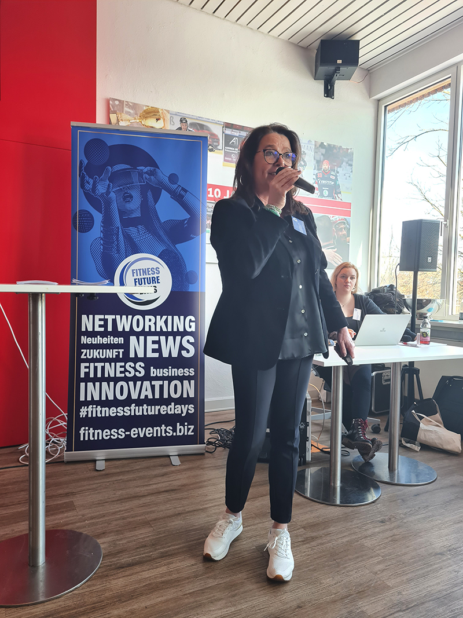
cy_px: 309
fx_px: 464
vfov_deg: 67.3
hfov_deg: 53.1
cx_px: 232
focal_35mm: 26
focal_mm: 5.4
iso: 160
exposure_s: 1/100
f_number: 1.8
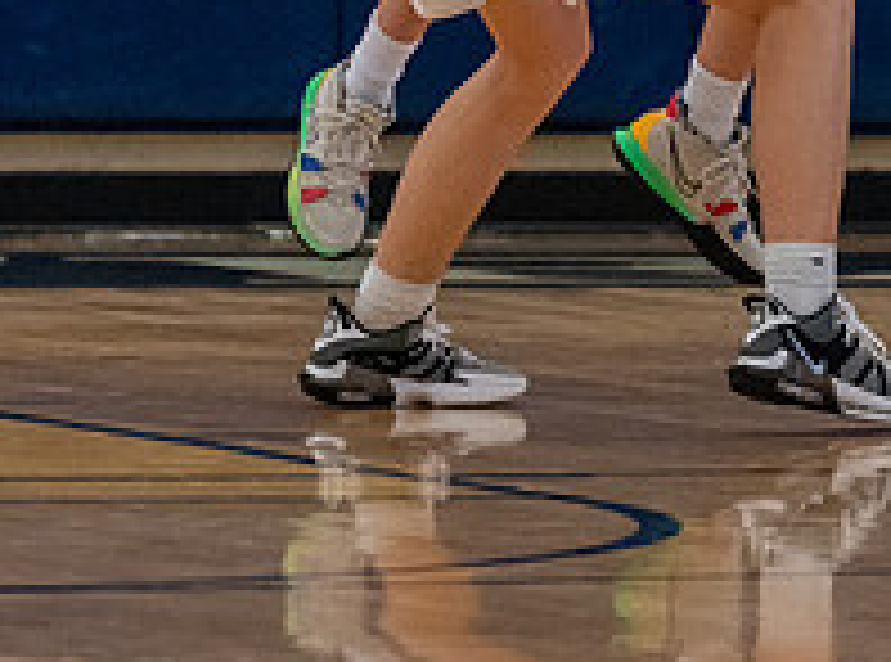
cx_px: 459
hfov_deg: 2.4
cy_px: -469
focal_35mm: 823
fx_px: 21107
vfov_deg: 1.8
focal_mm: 200
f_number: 2.8
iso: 5000
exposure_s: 1/1000
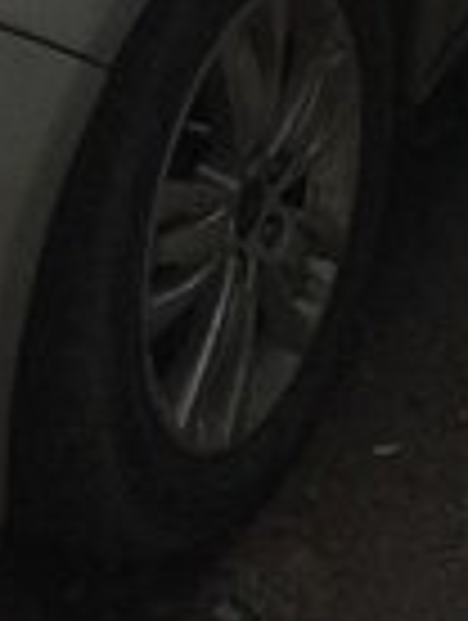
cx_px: 274
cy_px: -220
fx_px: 1869
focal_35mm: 104
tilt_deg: -18.9
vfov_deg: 17.5
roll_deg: +3.4
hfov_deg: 14.3
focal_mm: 4.15
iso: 200
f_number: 2.2
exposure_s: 1/33
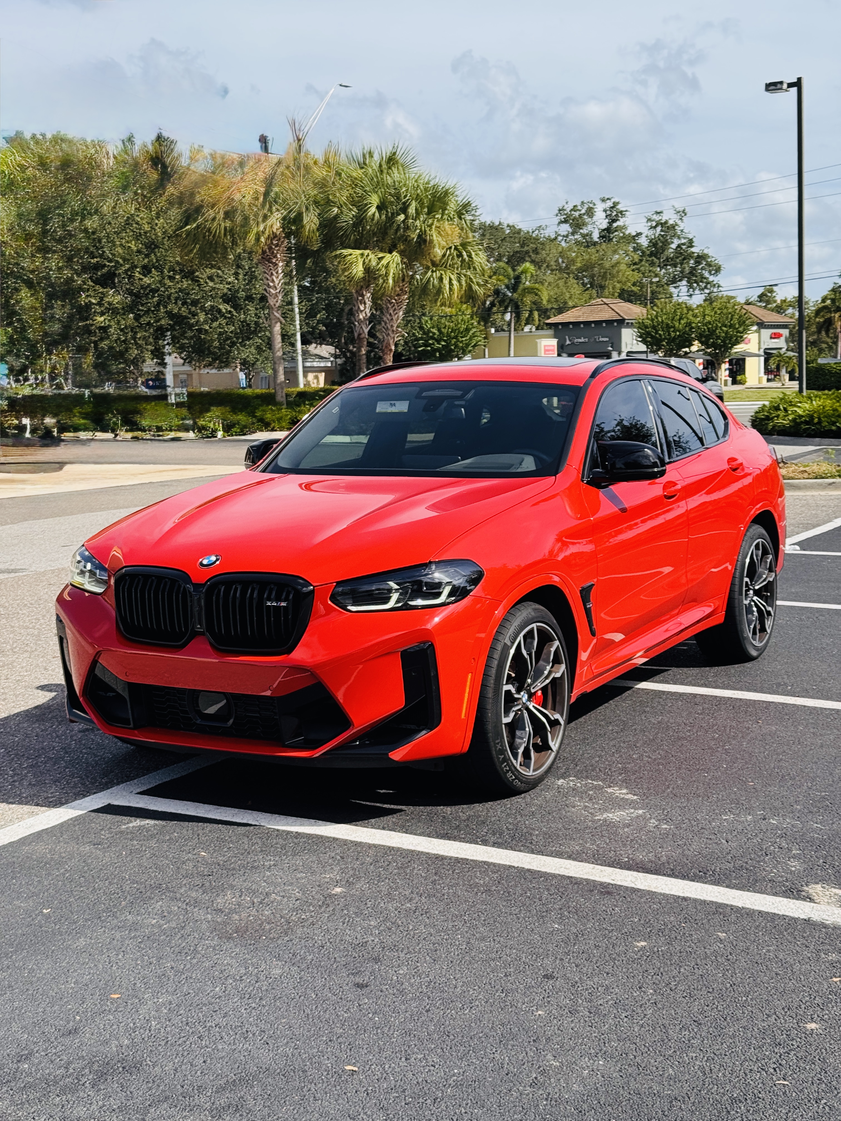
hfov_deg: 30.3
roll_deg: +2.3
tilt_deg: -6.8
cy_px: 560
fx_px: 1555
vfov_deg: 39.7
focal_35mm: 48
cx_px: 420
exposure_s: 1/3425
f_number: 1.78
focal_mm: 6.76
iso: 64
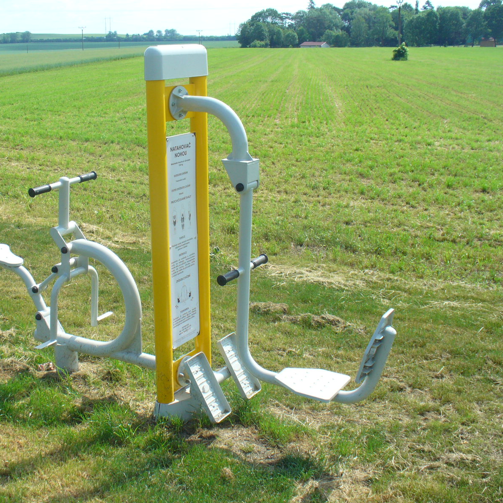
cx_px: 195
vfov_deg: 38.3
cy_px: 250
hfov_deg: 38.1
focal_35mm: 44
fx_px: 723
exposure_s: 1/200
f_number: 5.6
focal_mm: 6.1
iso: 80
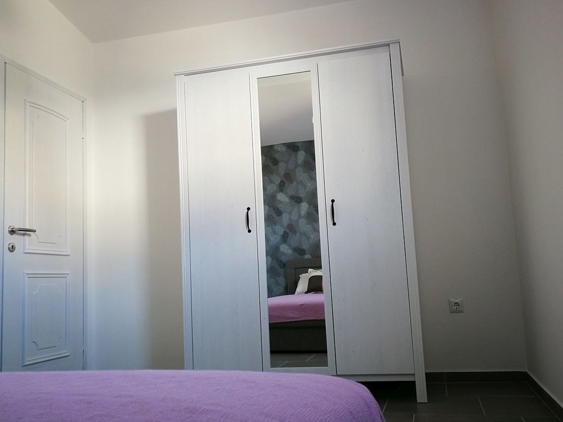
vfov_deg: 42.9
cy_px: 211
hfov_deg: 55.4
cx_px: 282
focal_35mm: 33
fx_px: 537
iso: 200
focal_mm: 3.95
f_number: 2.2
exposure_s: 1/30
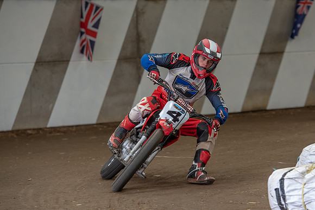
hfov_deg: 11.5
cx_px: 198
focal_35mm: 179
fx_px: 1568
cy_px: 127
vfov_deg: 7.7
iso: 900
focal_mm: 140
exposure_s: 1/125
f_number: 3.5
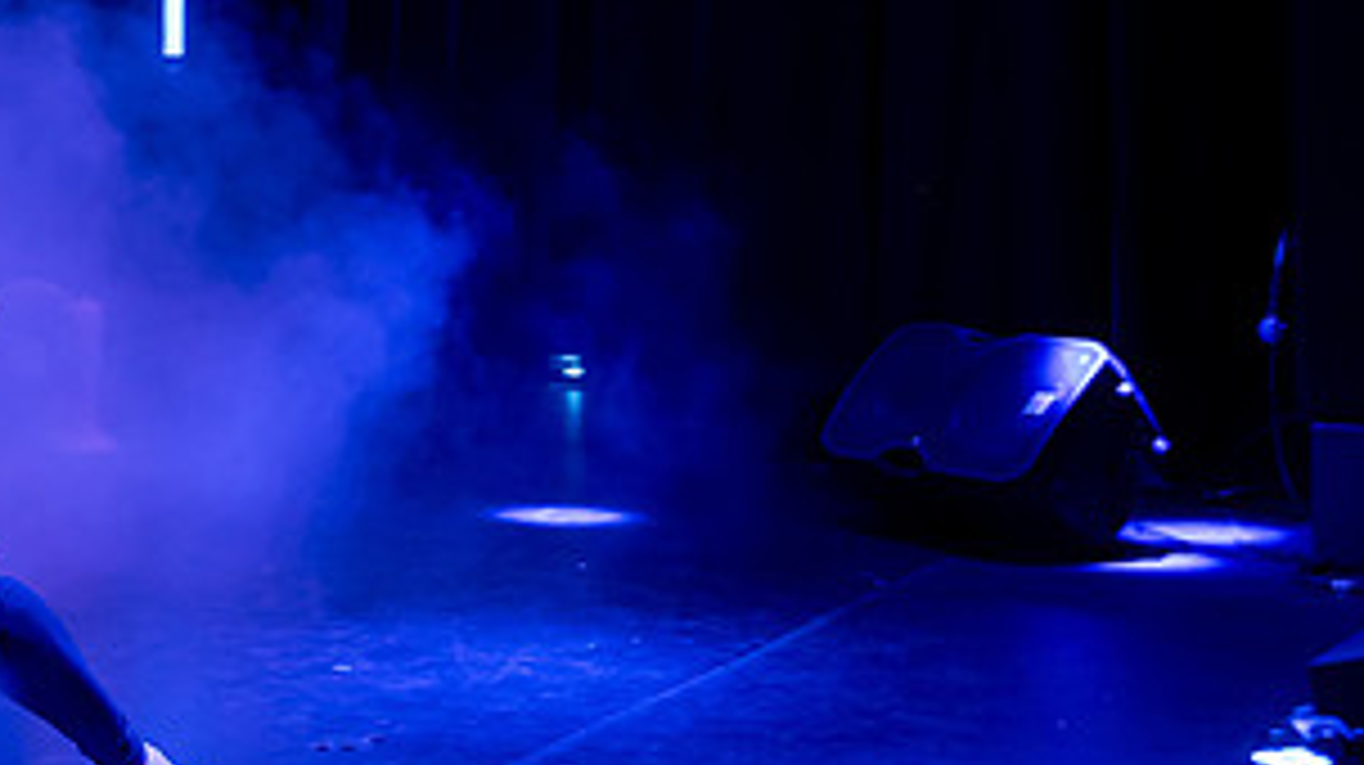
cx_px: 240
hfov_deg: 19.2
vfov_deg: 10.9
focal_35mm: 110
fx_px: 3976
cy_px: 87
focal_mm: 38
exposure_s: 1/160
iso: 4000
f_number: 4
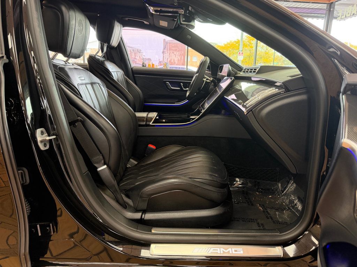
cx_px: 178
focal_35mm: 24
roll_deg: -1.0
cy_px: 134
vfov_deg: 56.8
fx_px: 248
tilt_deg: -14.1
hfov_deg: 71.6
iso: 400
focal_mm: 6.76
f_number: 1.78
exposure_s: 1/120
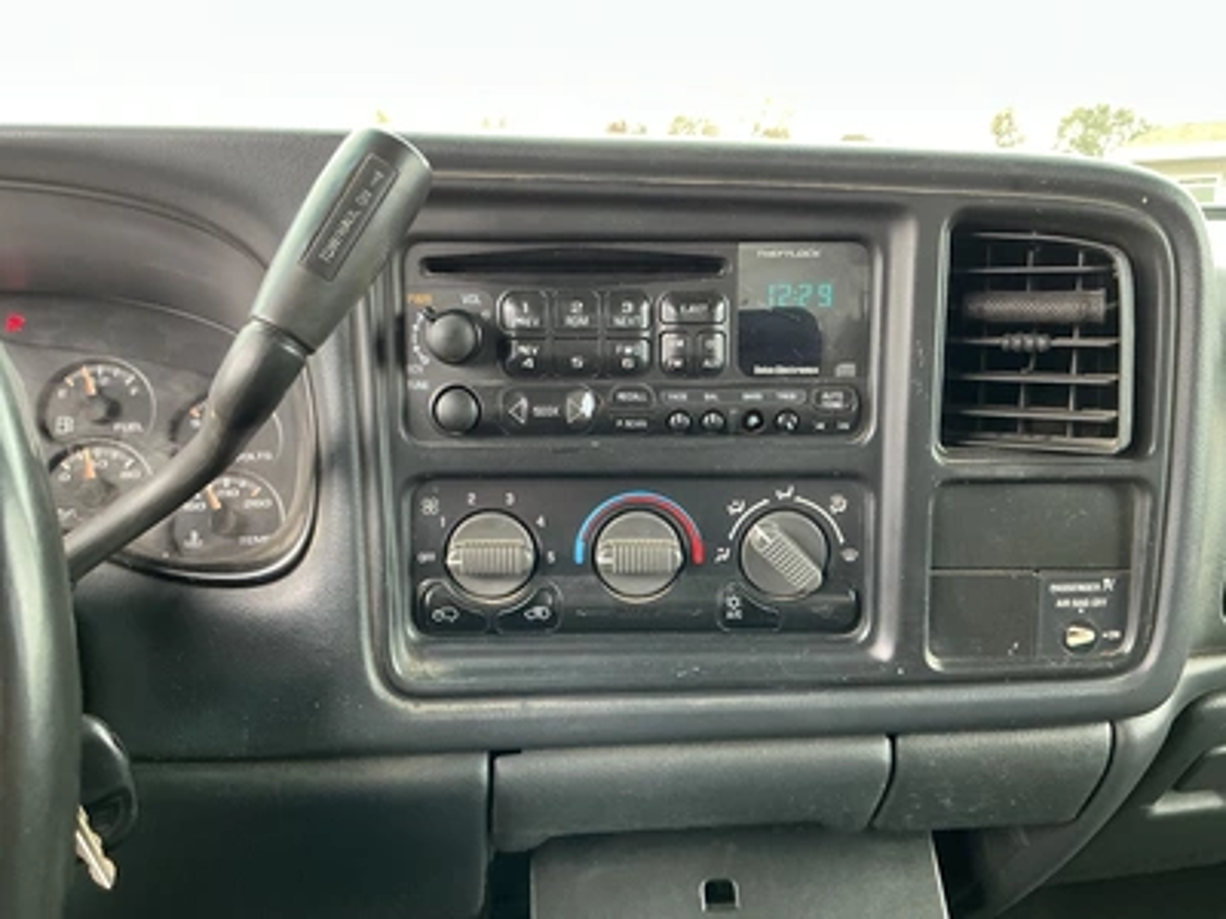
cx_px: 613
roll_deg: +0.2
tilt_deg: -10.7
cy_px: 460
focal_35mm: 28
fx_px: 992
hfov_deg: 63.4
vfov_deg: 49.7
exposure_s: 1/60
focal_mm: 3
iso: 160
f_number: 1.8
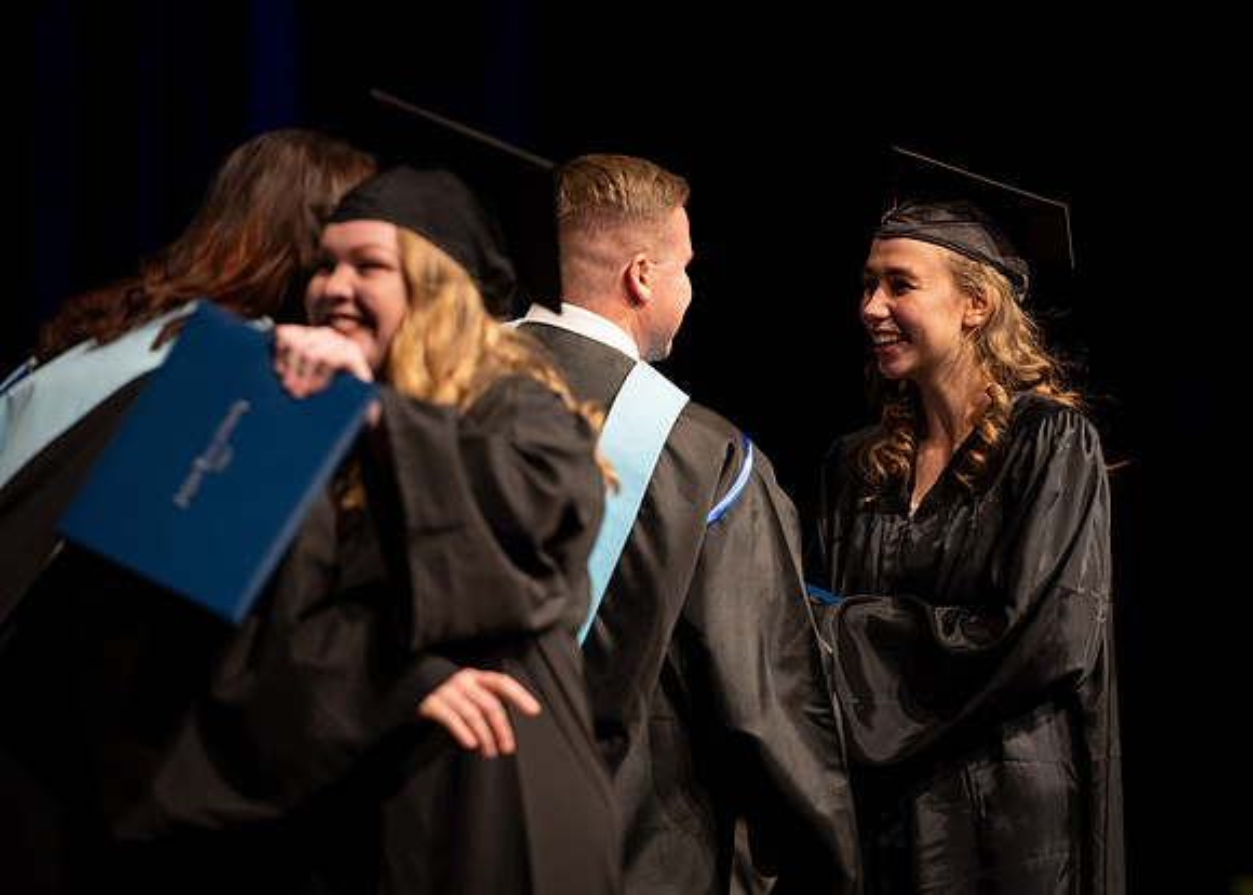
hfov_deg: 8.8
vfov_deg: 6.3
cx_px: 730
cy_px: 481
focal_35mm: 228
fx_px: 8108
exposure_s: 1/200
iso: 1250
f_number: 2.8
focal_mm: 200
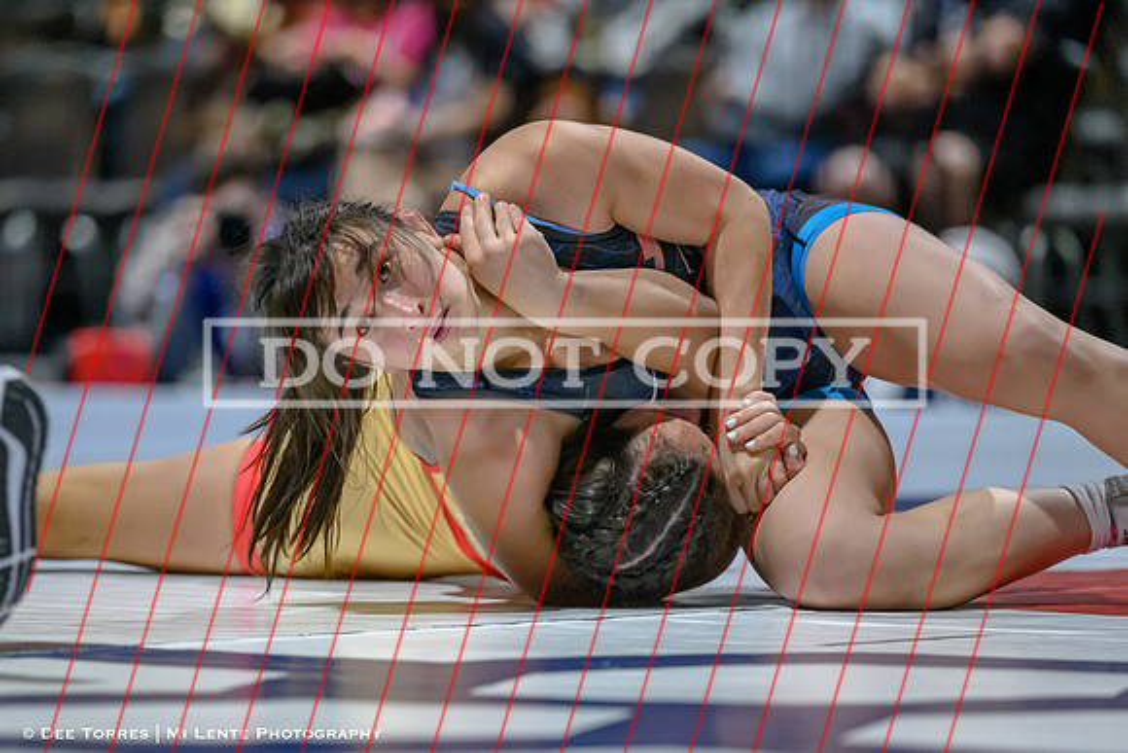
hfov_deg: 7.2
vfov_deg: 4.8
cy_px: 513
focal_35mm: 287
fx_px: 9000
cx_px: 441
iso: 8000
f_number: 2.8
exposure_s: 1/640
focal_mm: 190
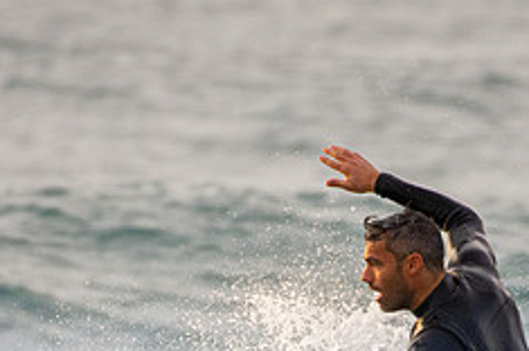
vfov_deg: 0.7
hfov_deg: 1.1
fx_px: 27220
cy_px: 404
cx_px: 342
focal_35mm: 1855
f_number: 5.6
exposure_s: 1/1250
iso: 900
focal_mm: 500
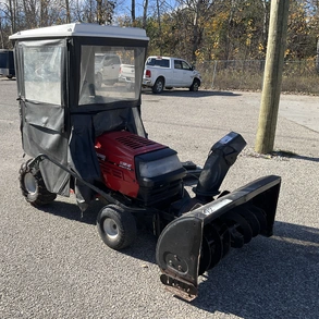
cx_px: 113
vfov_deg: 47.2
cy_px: 158
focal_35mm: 35
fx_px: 365
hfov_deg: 46.7
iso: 25
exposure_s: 1/1098
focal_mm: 3
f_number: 1.8
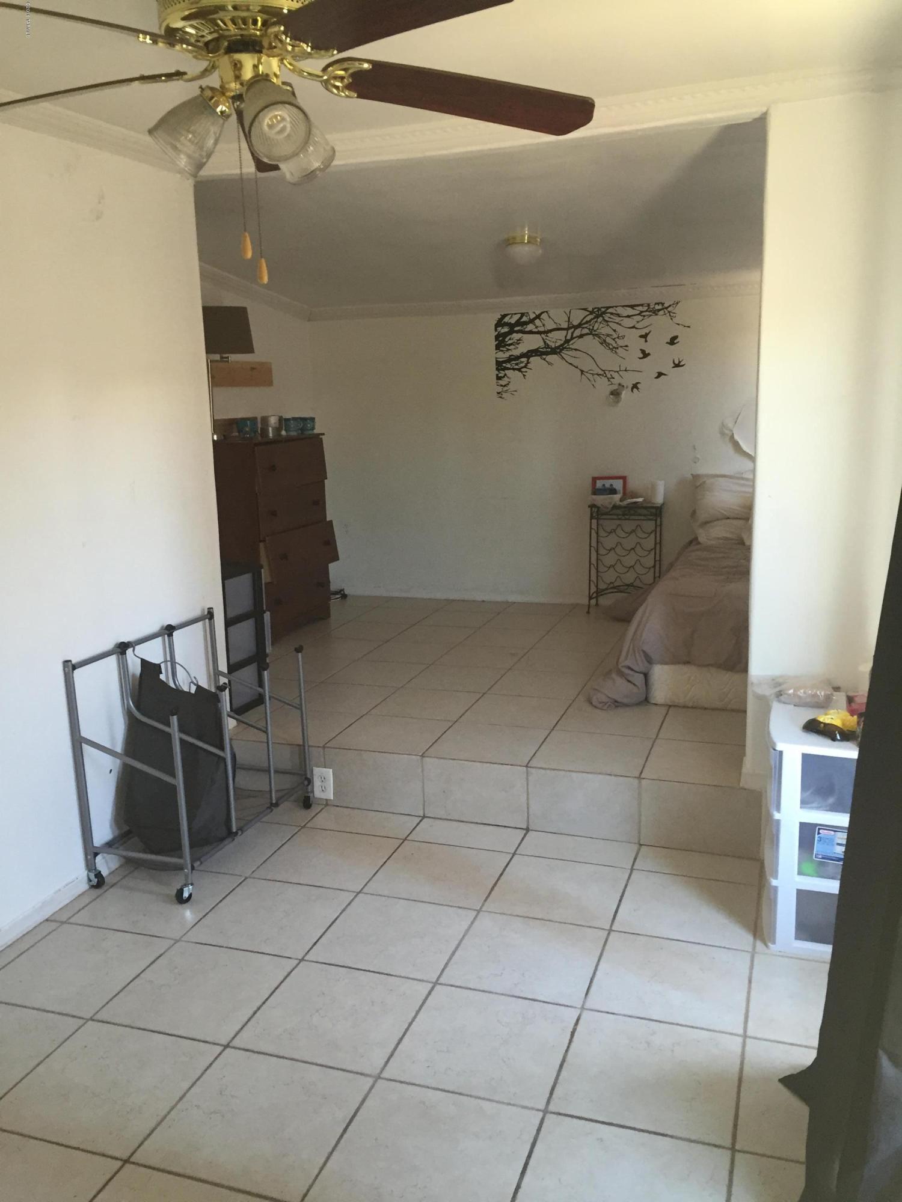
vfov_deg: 61.7
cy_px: 601
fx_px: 1008
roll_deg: +1.7
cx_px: 451
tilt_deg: -11.8
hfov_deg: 48.2
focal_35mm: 29
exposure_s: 1/30
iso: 100
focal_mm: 4.15
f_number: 2.2
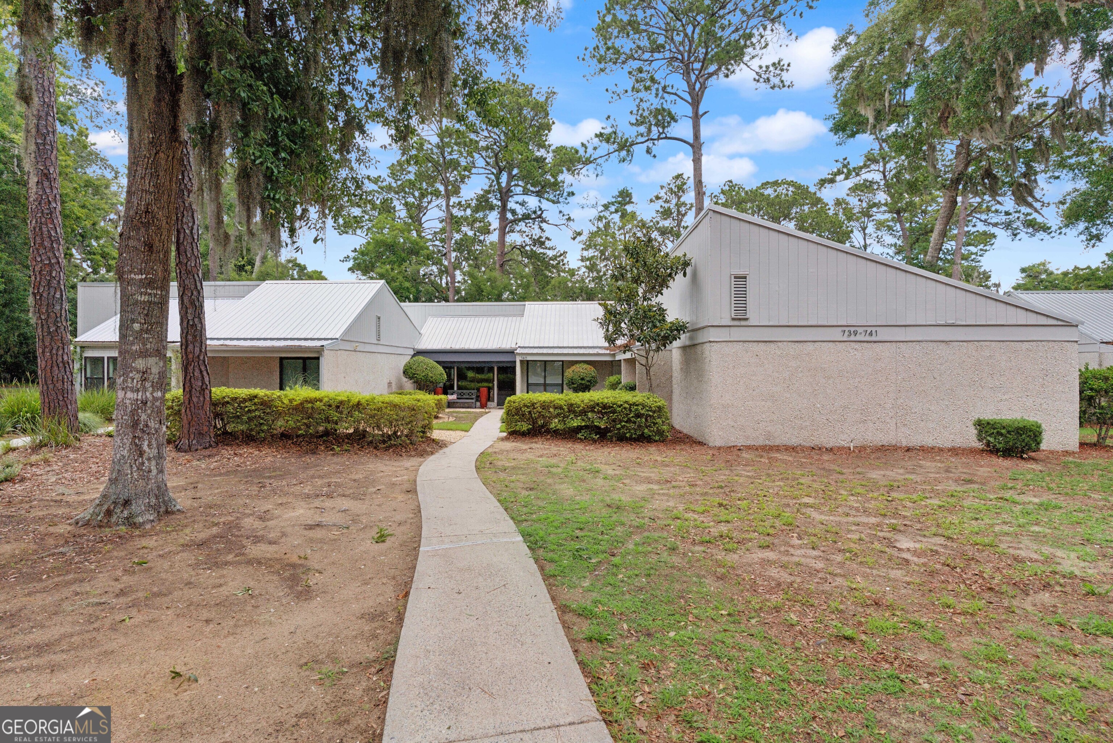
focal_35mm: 17
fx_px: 526
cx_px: 556
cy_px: 372
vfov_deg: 70.5
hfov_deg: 93.3
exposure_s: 1/2000
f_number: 8
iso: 250
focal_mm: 17
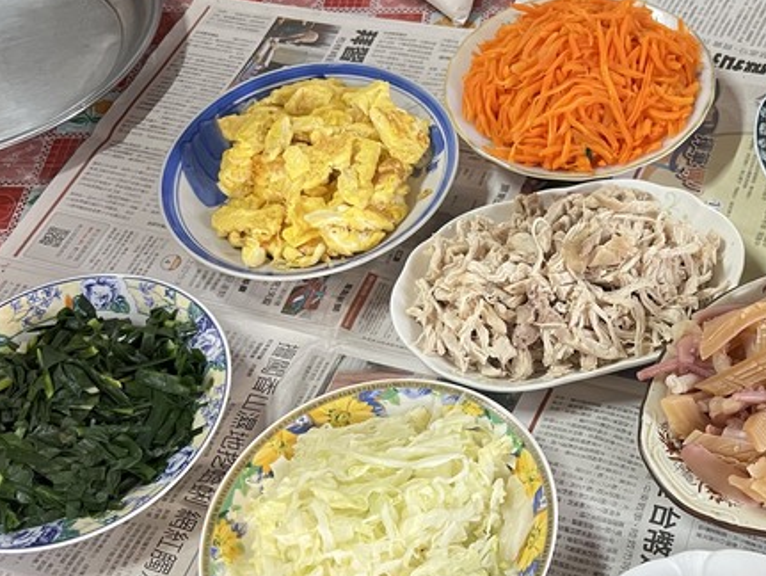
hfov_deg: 38.6
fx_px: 1041
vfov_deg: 30.5
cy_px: 413
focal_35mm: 47
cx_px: 629
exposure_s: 1/60
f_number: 1.5
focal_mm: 5.7
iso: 400
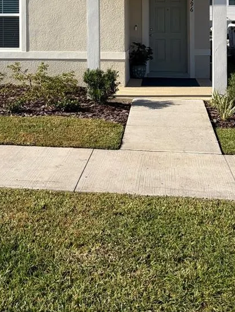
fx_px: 515
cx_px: 49
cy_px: 26
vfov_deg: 32.0
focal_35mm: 57
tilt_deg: +0.9
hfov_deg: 25.3
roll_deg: +0.5
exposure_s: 1/4608
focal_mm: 5.96
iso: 64
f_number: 1.6
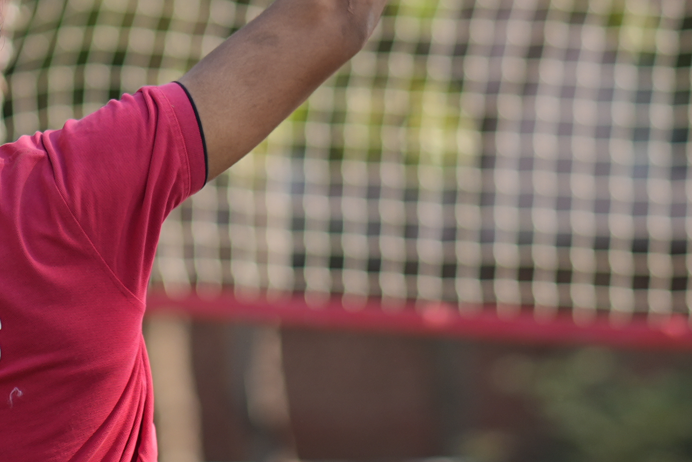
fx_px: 7054
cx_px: 105
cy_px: -111
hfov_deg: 5.6
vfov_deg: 3.7
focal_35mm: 367
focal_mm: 85
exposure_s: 1/1600
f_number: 1.8
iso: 125
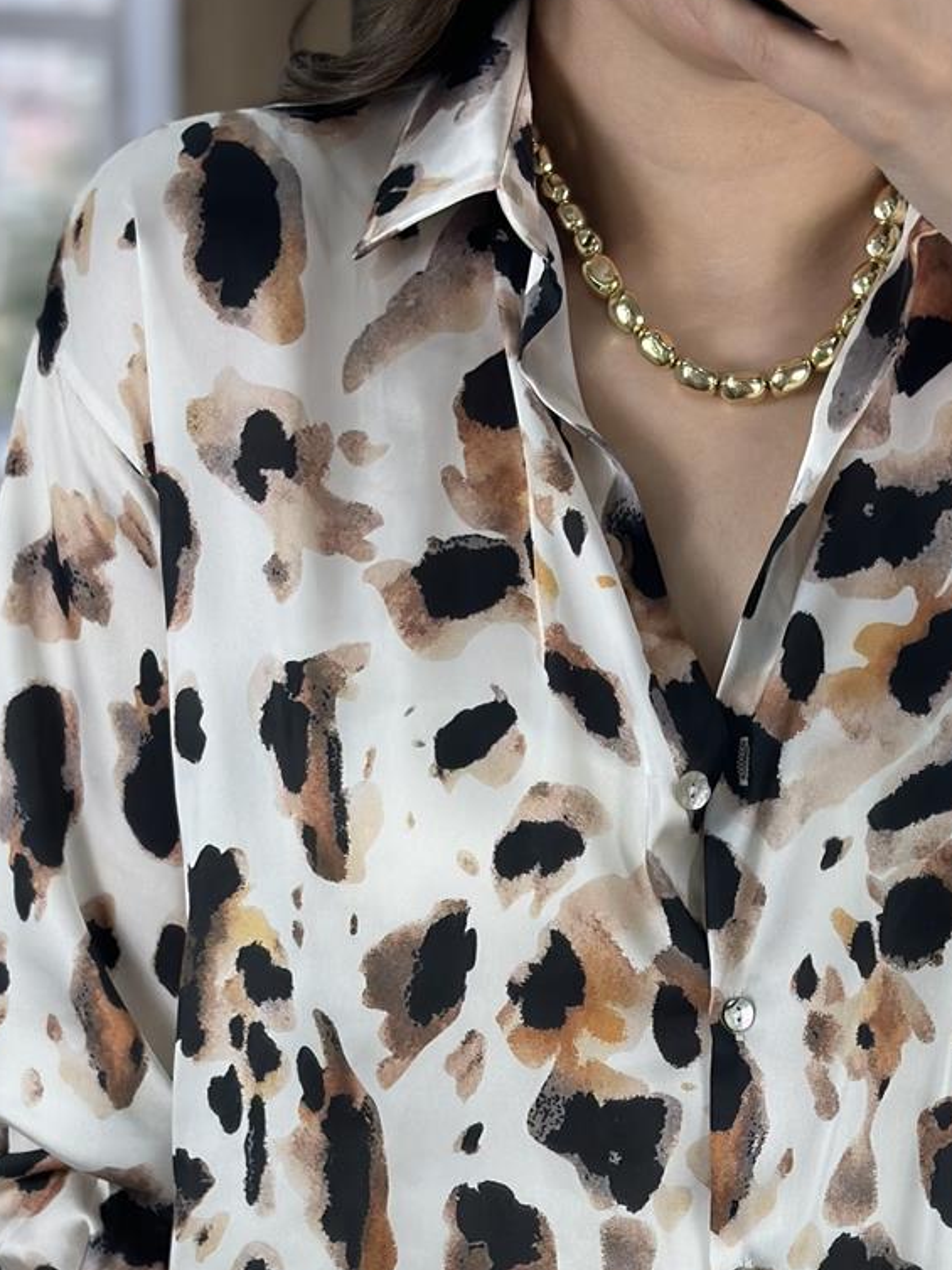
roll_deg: -0.8
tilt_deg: -34.2
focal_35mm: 102
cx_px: 748
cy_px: 1189
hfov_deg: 14.4
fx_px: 3739
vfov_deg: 18.9
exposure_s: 1/187
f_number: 1.78
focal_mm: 6.86
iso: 80
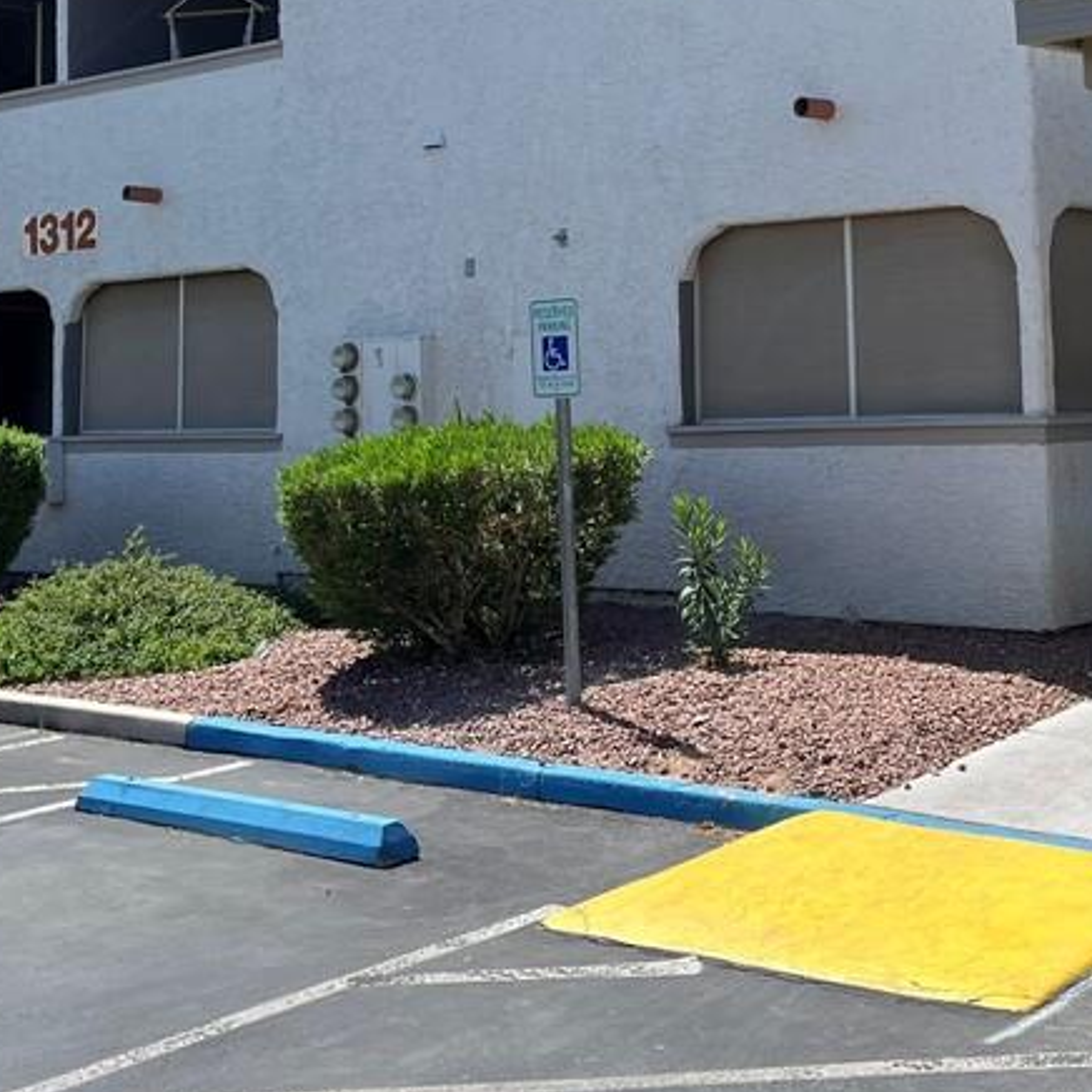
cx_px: 684
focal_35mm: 54
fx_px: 1927
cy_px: 165
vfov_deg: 30.6
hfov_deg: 31.5
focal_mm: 5.1
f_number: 1.6
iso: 50
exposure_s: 1/2688
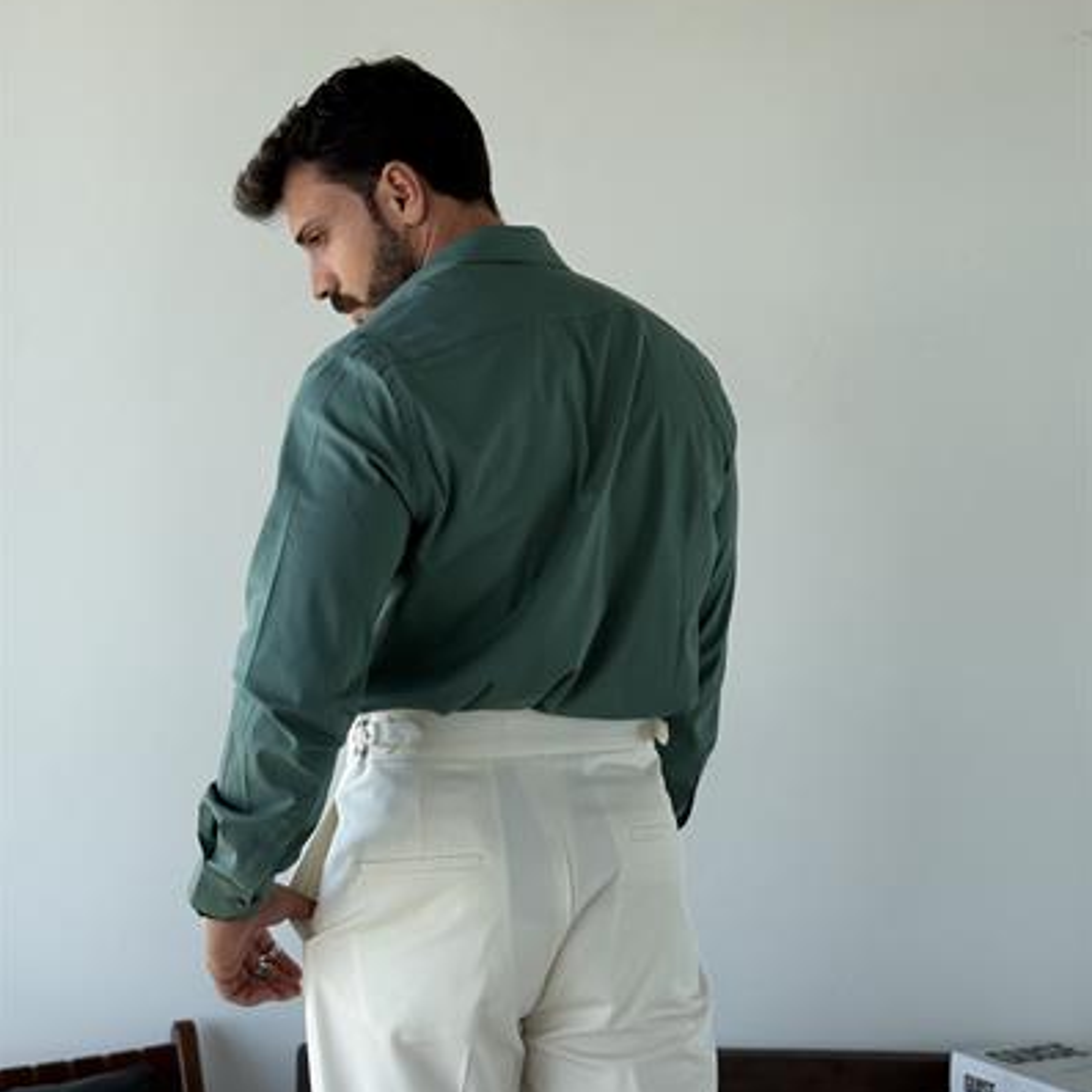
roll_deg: -0.4
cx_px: 545
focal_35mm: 57
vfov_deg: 30.0
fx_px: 2034
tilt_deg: +1.7
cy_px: 474
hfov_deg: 30.0
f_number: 1.78
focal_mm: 6.76
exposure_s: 1/437
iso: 64
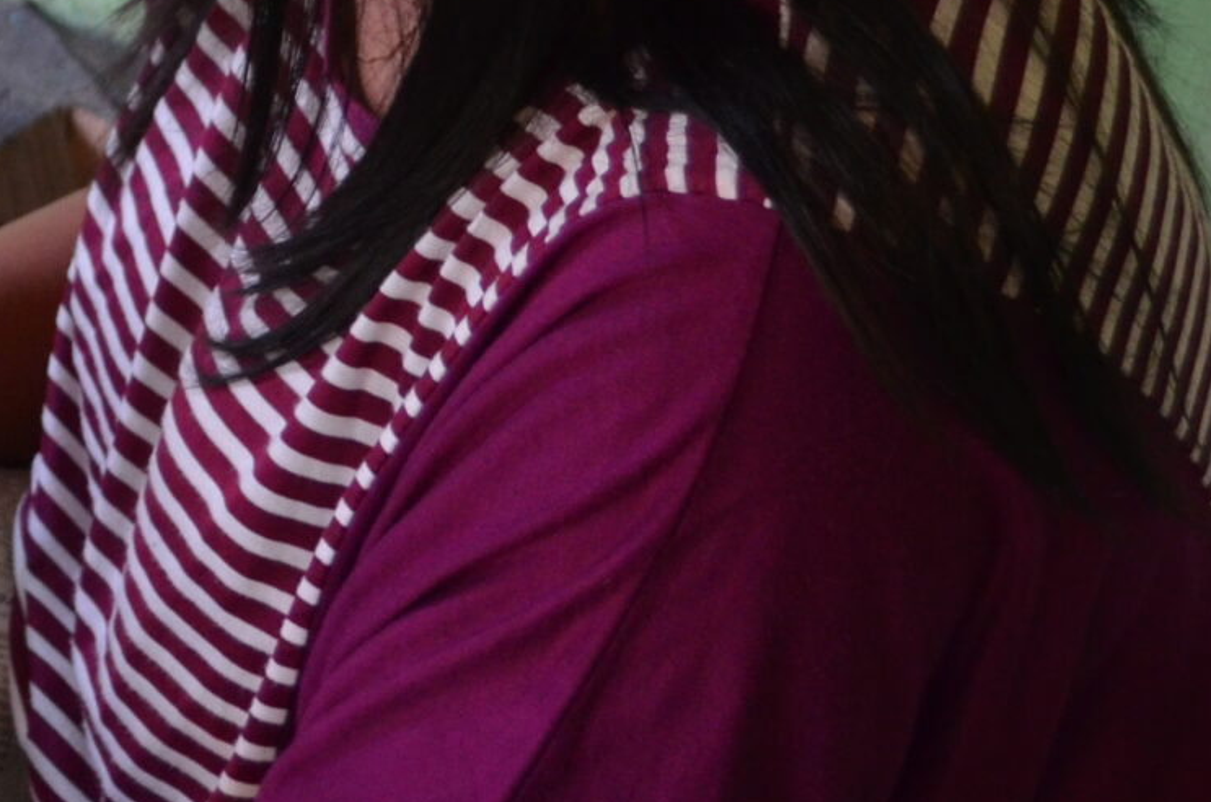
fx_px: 4162
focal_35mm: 124
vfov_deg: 10.8
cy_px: -103
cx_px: -375
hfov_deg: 15.7
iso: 800
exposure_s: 1/50
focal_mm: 24
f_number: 4
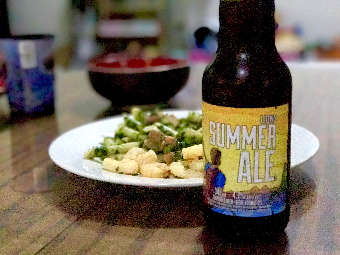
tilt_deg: -14.2
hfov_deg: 33.8
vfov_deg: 25.7
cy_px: 128
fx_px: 560
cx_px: 170
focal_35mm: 57
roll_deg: +1.2
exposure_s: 1/60
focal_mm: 6.6
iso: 1250
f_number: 2.8
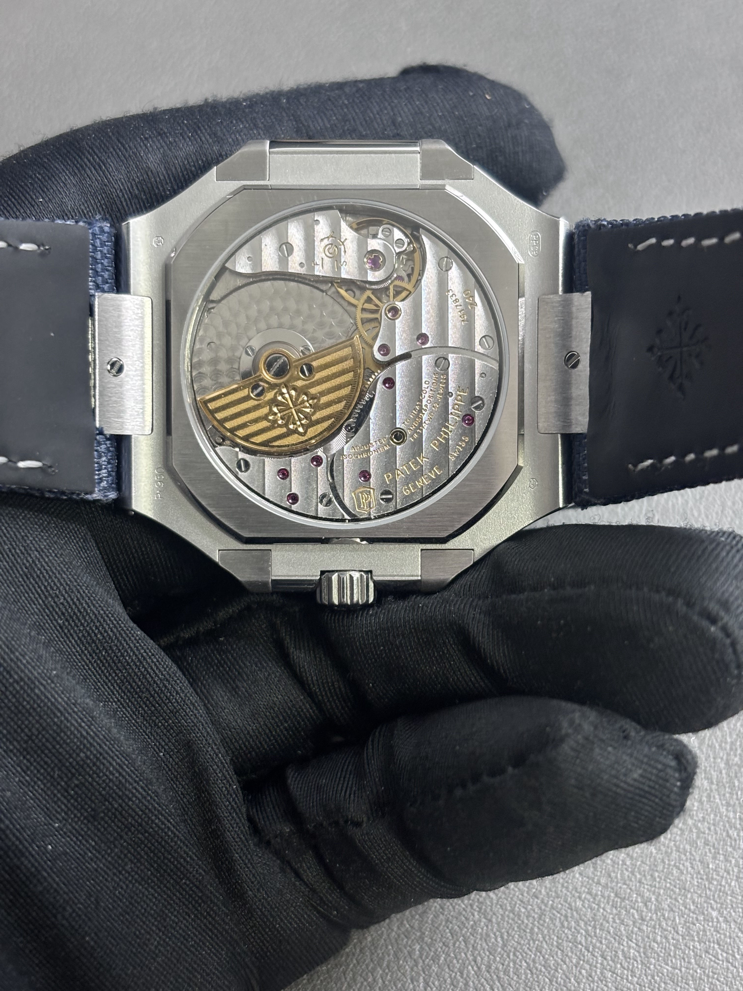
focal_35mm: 52
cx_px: 372
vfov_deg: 36.8
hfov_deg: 28.0
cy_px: 496
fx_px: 1488
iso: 125
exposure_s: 1/60
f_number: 1.6
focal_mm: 5.96
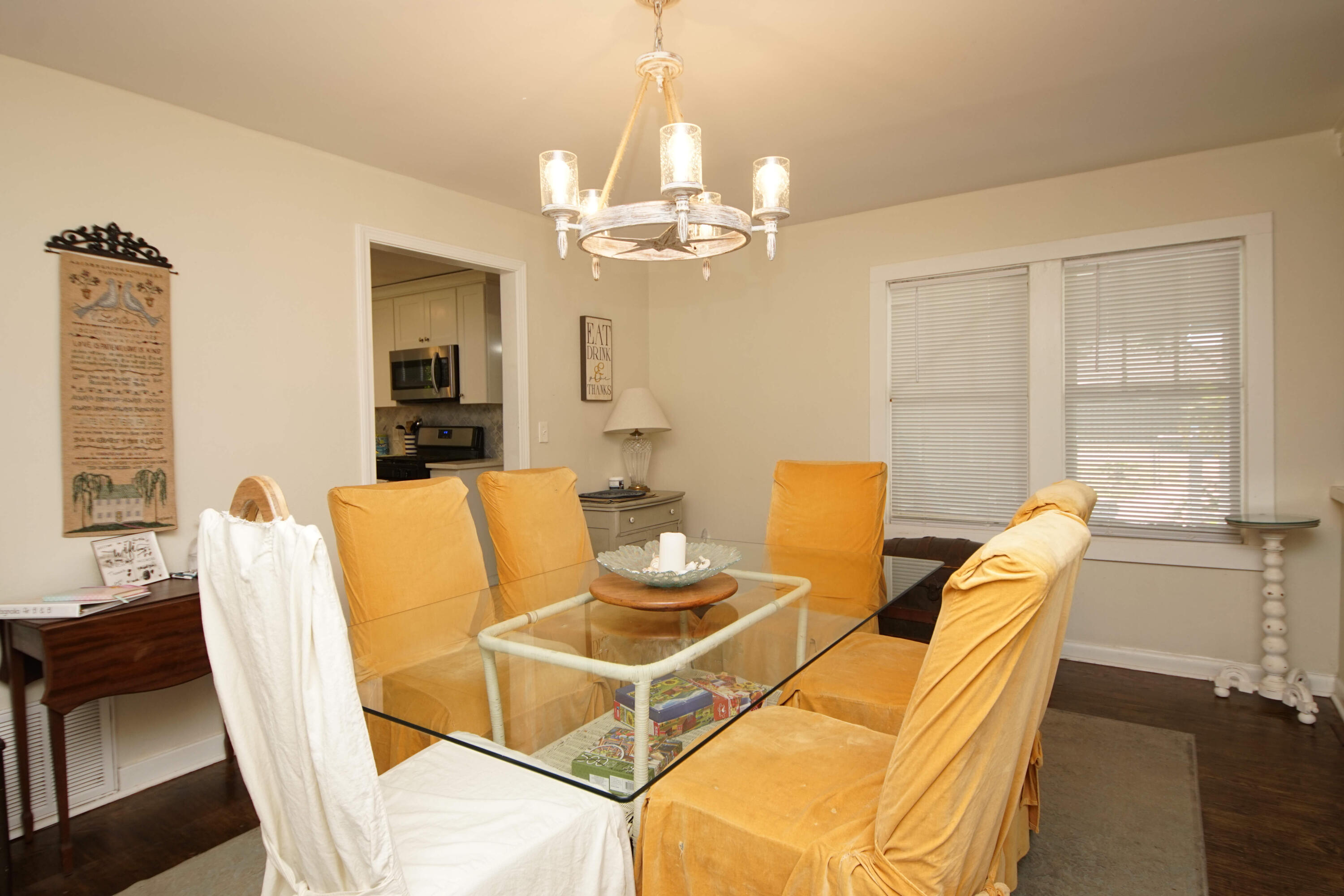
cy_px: 448
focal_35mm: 18
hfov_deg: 90.0
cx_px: 672
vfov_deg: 67.4
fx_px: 672
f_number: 4.5
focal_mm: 12
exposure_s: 1/60
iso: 400
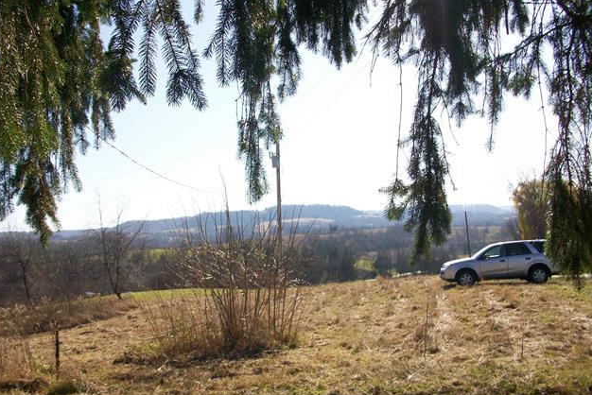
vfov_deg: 38.9
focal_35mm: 34
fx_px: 559
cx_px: 297
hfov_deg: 55.8
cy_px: 210
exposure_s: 1/250
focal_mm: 5.7
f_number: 5.5
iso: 64
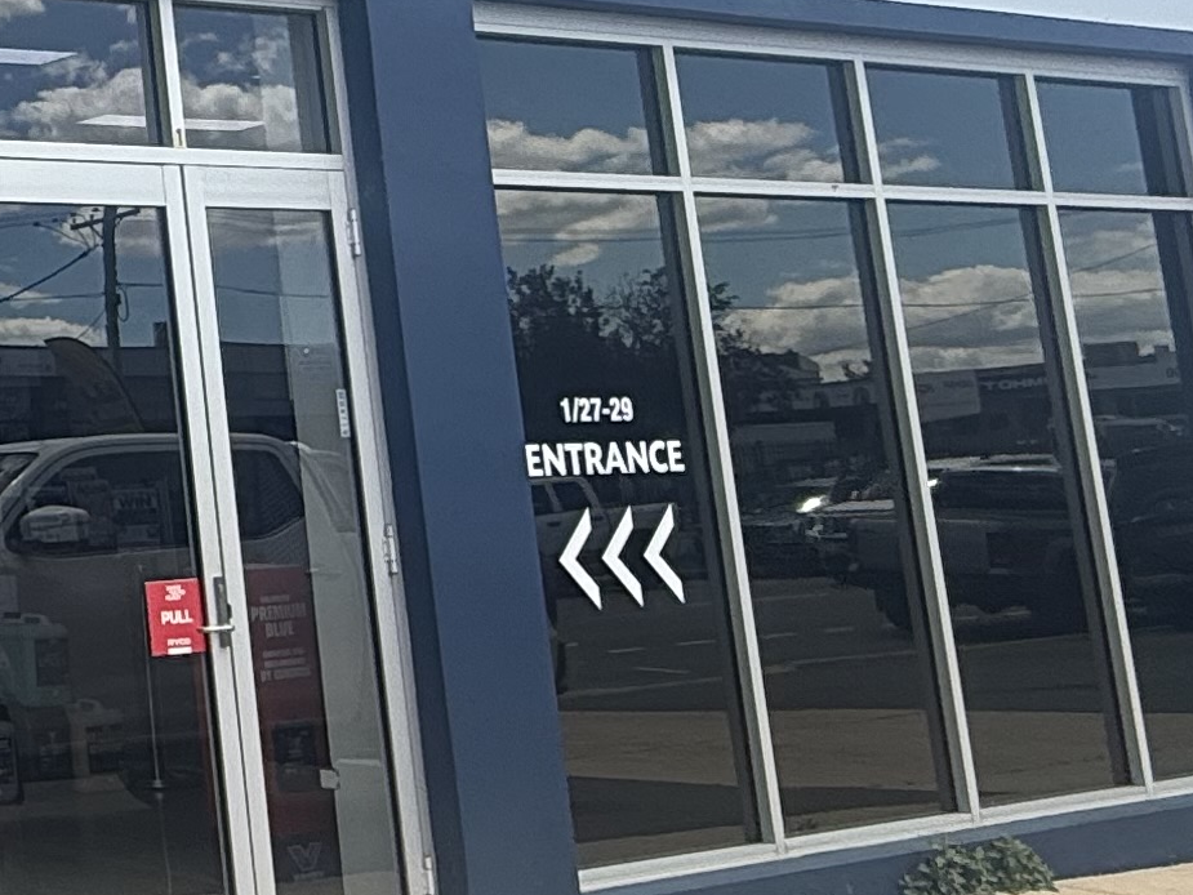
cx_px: -578
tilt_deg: +8.8
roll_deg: +1.6
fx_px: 2103
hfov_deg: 24.7
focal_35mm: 61
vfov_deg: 23.6
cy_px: 161
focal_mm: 2.22
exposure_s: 1/1145
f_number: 2.2
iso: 50
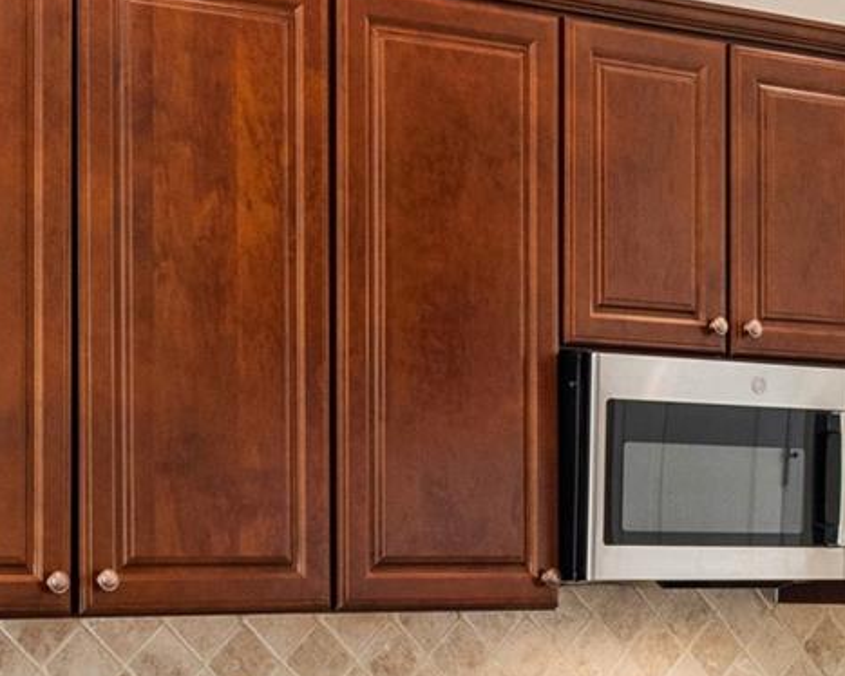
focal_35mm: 106
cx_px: 850
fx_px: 2652
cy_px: 587
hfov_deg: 17.7
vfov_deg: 14.4
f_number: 10
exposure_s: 1/20
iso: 800
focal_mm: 22.1
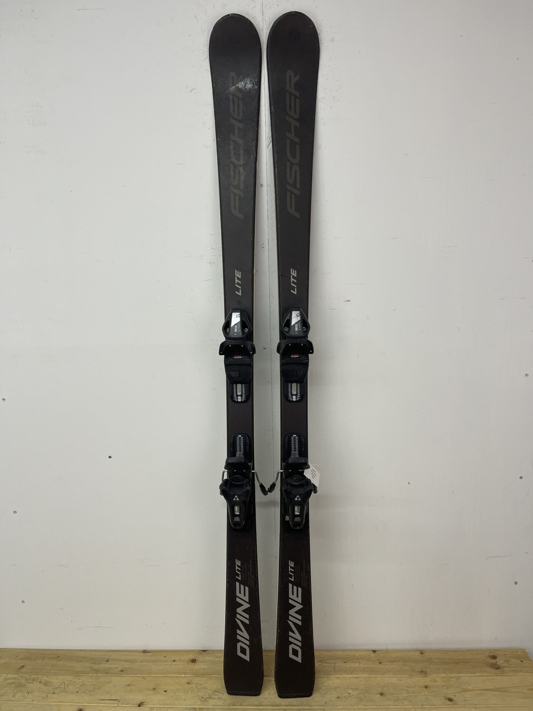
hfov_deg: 54.9
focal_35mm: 25
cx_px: 266
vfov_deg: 69.4
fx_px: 513
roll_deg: +1.1
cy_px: 356
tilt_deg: -8.8
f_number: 1.6
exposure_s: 1/100
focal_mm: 5.1
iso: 125
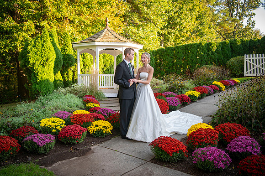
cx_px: 132
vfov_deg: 40.3
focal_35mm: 33
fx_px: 241
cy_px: 88
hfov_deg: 57.7
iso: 160
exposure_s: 1/200
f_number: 2.8
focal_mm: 32
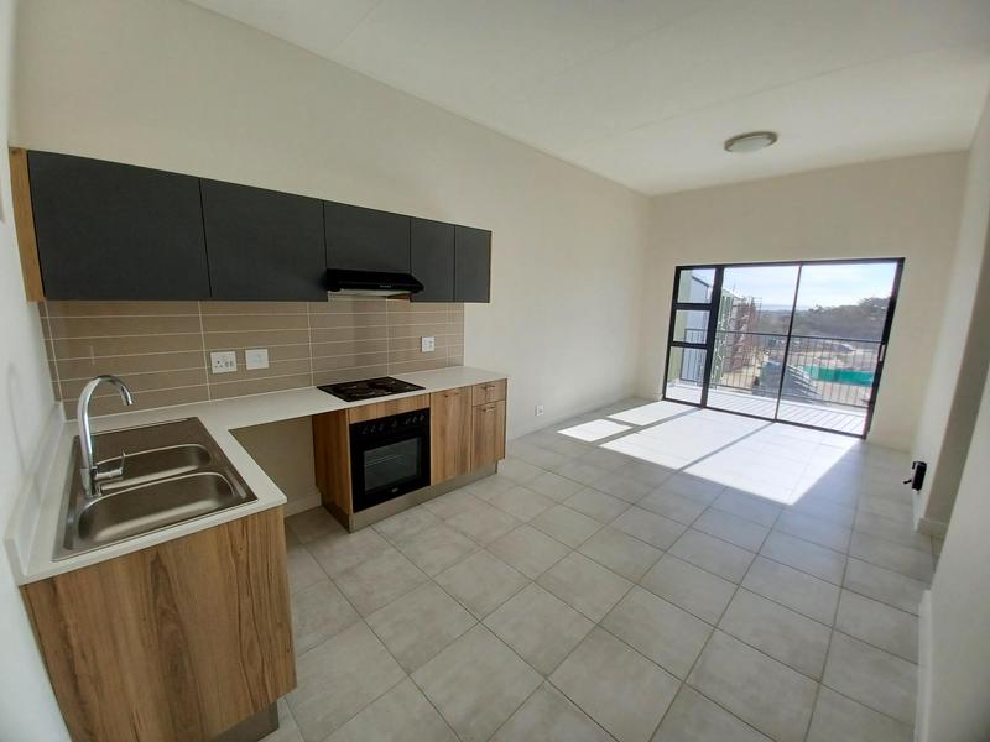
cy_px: 371
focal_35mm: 13
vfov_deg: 89.9
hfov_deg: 106.2
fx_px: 372
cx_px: 495
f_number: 2.2
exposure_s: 1/235
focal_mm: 1.42
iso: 40
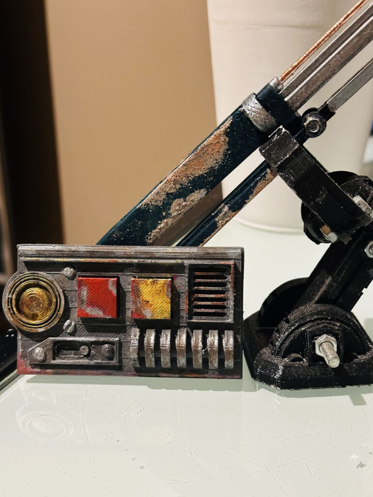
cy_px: 248
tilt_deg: -23.6
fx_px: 690
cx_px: 186
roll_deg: +0.4
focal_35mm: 48
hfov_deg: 30.3
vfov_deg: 39.7
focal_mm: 6.86
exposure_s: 1/25
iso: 500
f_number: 1.78
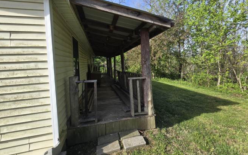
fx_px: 95
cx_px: 123
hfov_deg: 105.3
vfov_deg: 78.1
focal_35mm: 14
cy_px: 65
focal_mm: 2.2
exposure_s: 1/932
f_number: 2.2
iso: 50
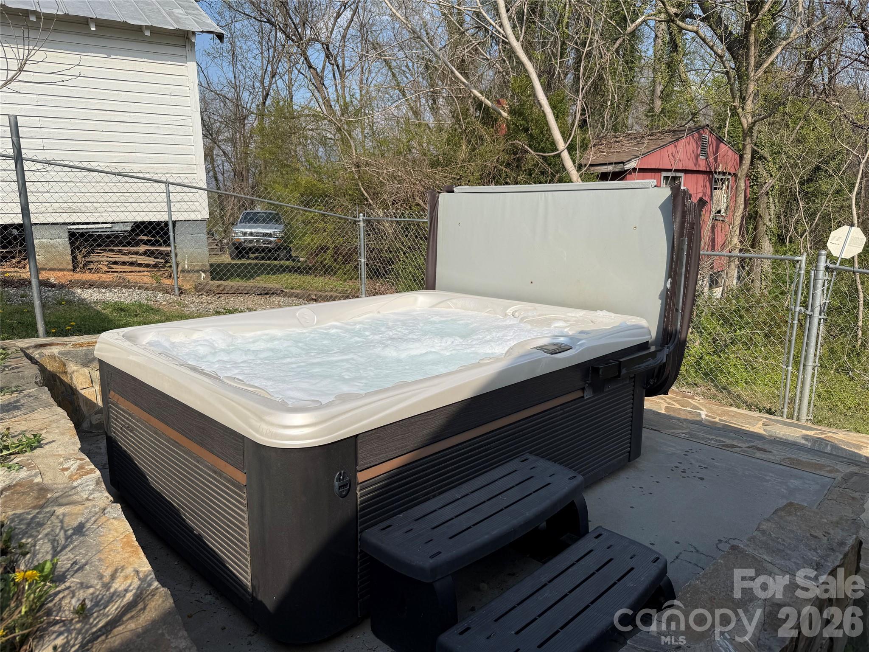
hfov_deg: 71.6
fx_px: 602
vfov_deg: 56.8
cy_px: 326
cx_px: 434
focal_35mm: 24
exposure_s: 1/6711
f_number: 1.78
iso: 80
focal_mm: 6.76
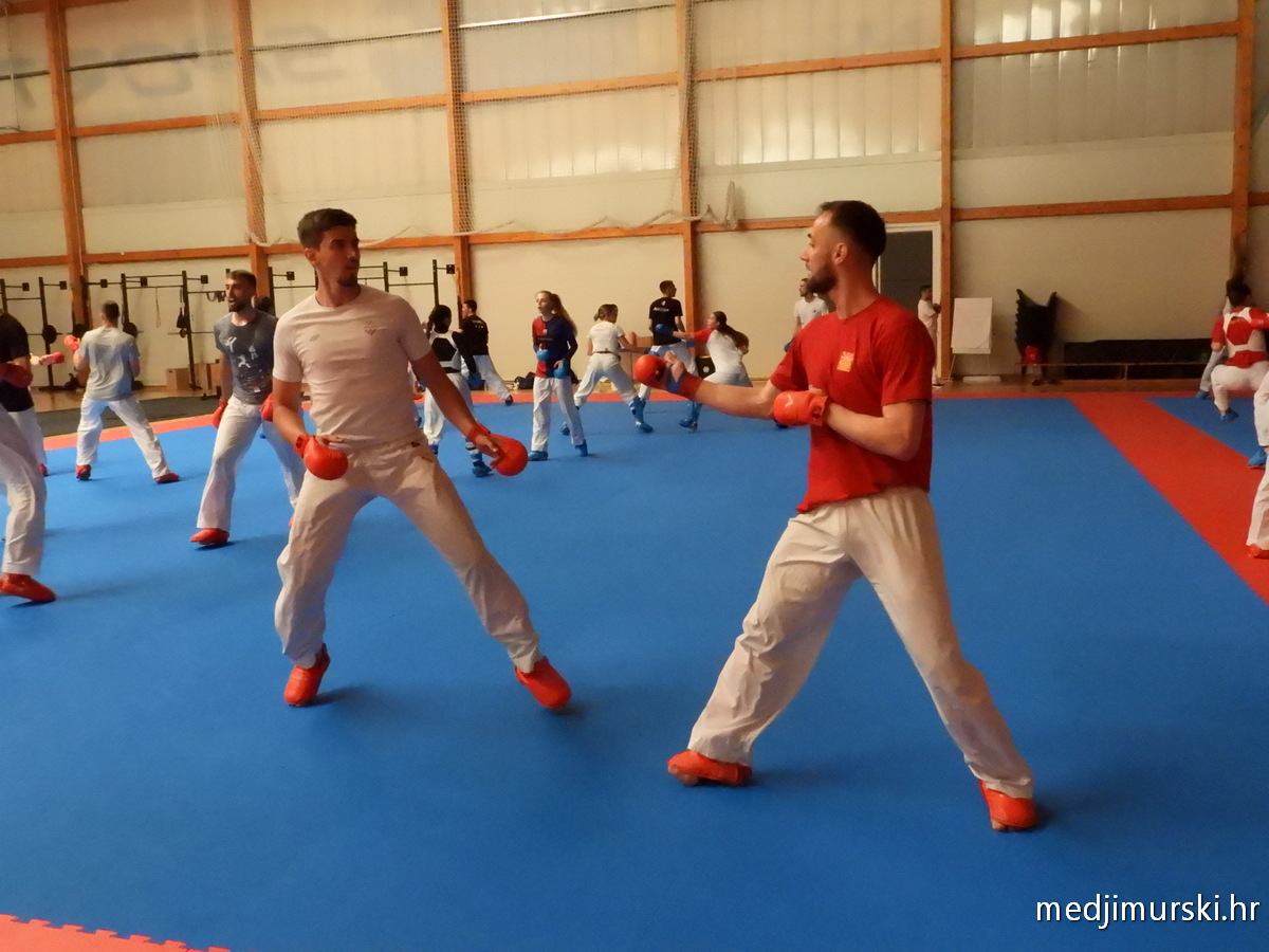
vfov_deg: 46.8
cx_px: 634
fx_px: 1100
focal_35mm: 30
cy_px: 476
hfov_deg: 60.0
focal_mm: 5.4
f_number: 7.1
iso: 3200
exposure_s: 1/320
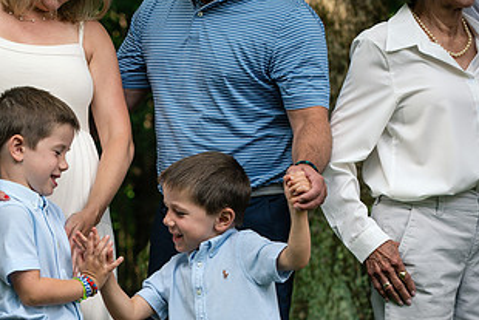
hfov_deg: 11.2
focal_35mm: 183
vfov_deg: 7.5
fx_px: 2436
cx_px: 130
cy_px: 256
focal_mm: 85
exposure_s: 1/200
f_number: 4.5
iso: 200
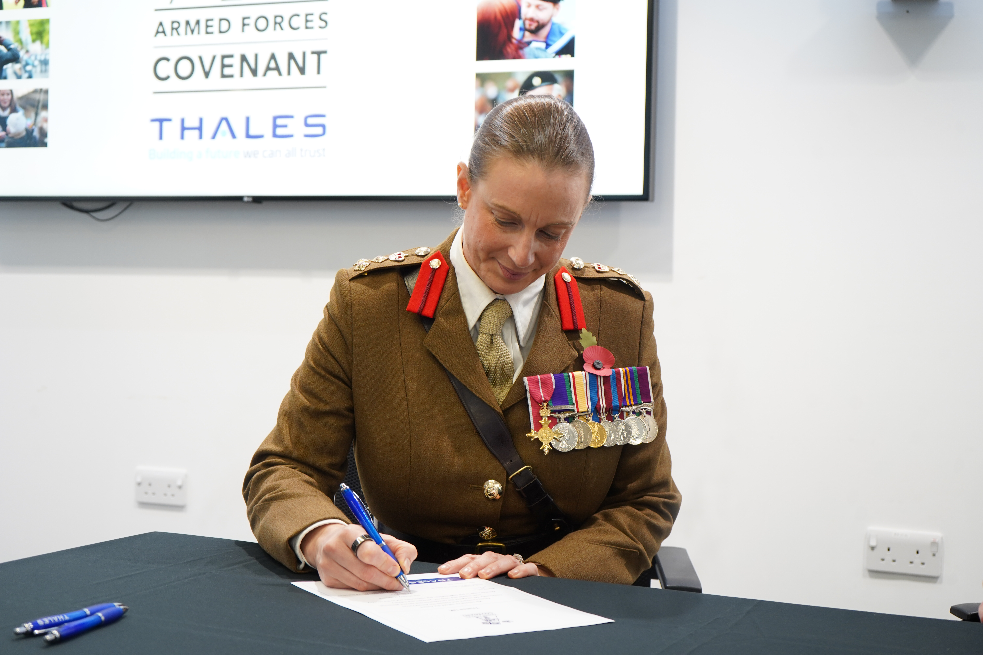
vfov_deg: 25.5
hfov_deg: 37.5
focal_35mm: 53
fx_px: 1447
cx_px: 492
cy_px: 328
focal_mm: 53
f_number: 5.6
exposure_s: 1/20
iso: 640
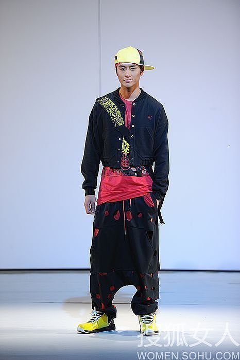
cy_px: 180
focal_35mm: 155
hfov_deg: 8.8
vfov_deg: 13.3
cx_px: 120
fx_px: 1551
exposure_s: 1/400
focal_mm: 155
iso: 1600
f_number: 2.8
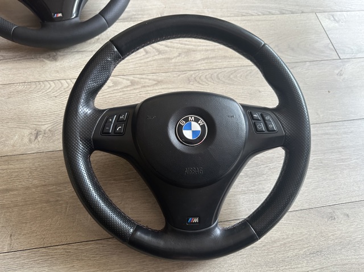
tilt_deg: -62.5
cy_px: 136
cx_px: 182
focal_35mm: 24
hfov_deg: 71.6
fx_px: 252
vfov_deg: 56.8
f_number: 1.78
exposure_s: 1/68
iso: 250
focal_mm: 6.86
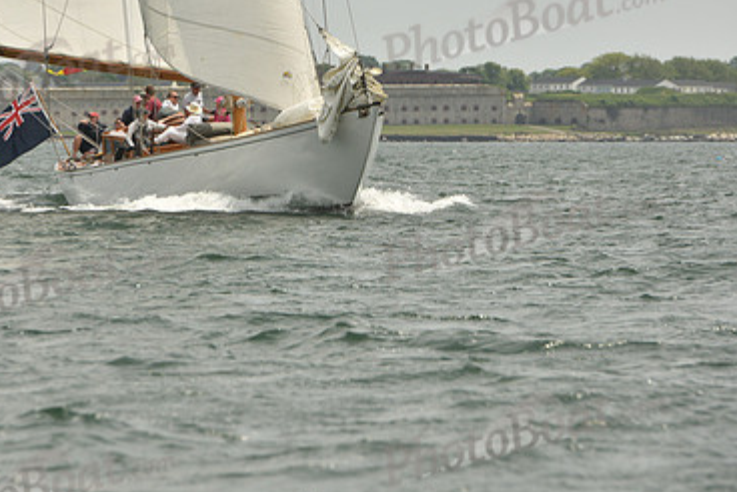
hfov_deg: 6.5
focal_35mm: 315
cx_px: 280
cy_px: 155
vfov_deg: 4.4
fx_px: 6454
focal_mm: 200
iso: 400
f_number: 7.1
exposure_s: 1/3200
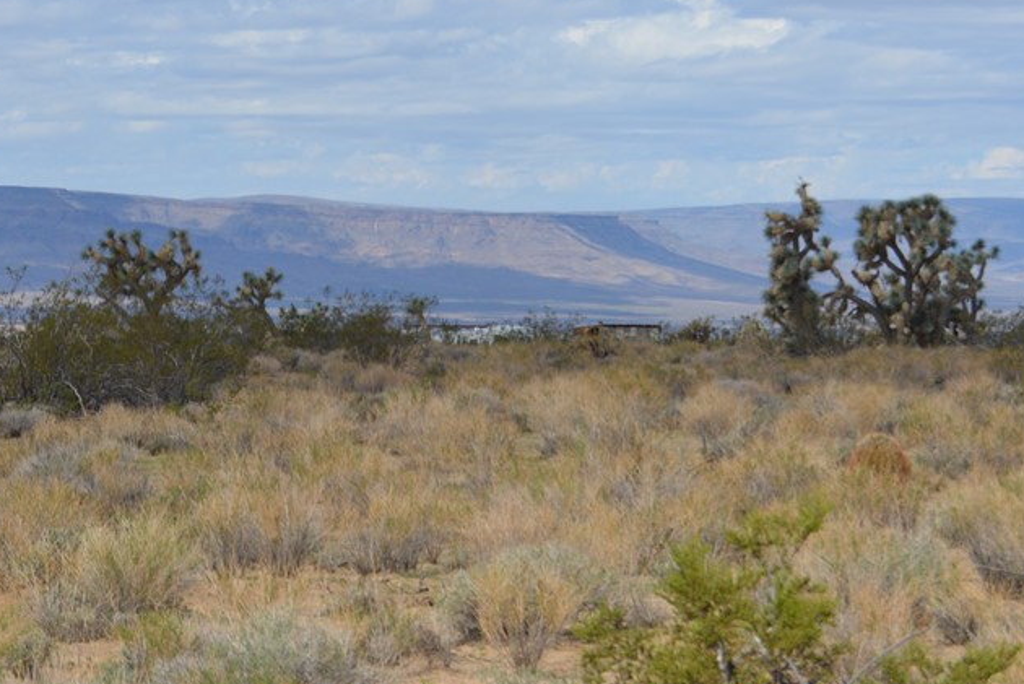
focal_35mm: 142
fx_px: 4038
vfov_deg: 9.7
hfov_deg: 14.5
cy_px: 153
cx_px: 494
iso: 400
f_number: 7.1
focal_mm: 55
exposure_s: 1/2000
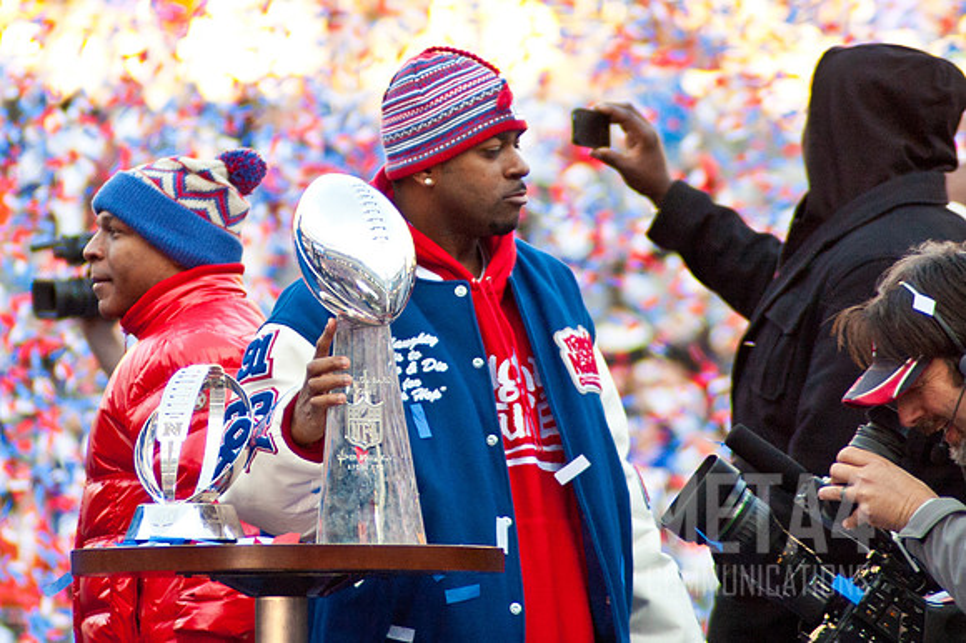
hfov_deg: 6.0
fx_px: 9253
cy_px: 237
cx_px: 325
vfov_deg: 4.0
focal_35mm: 345
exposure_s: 1/320
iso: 320
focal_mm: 170
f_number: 4.8
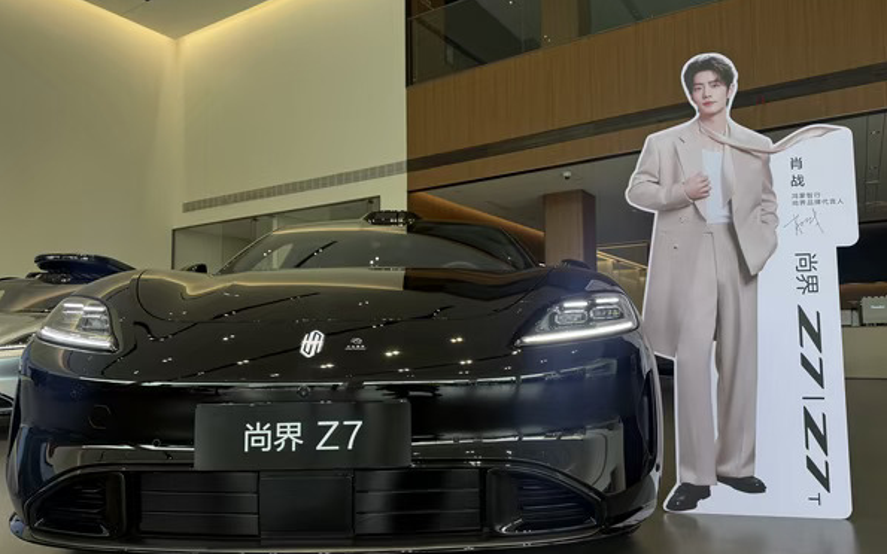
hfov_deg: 70.4
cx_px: 440
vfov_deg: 47.6
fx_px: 629
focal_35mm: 26
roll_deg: +0.8
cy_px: 290
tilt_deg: +4.8
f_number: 1.78
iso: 64
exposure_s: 1/181
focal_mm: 6.76
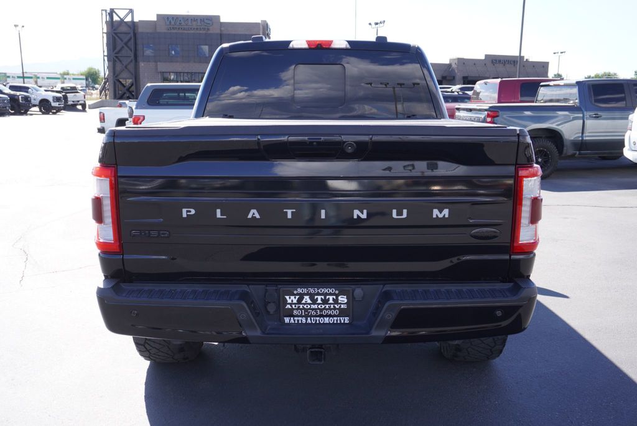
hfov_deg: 57.2
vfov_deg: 40.0
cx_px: 318
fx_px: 584
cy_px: 213
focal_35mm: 33
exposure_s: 1/125
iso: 100
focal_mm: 22
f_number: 5.6
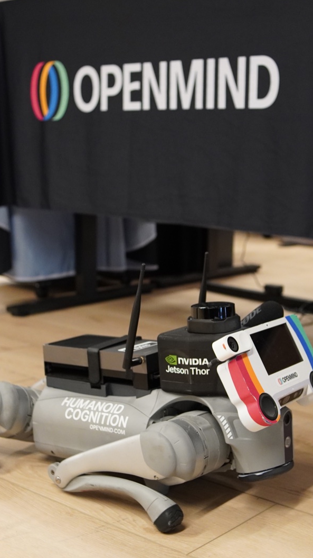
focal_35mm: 55
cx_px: 196
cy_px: 277
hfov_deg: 21.9
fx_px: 809
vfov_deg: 38.0
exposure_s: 1/160
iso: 1600
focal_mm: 23
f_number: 2.2
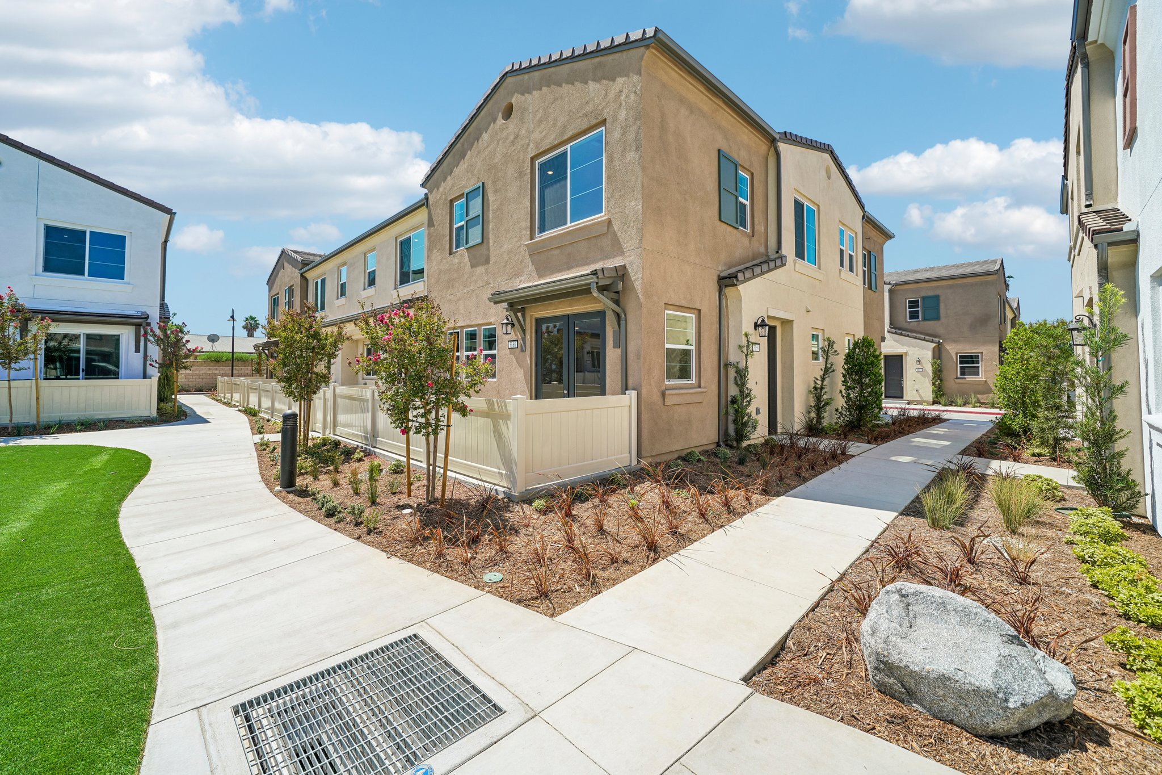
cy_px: 388
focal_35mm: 13
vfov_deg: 85.4
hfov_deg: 108.3
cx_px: 581
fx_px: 420
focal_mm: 13
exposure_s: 1/320
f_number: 7.1
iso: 100
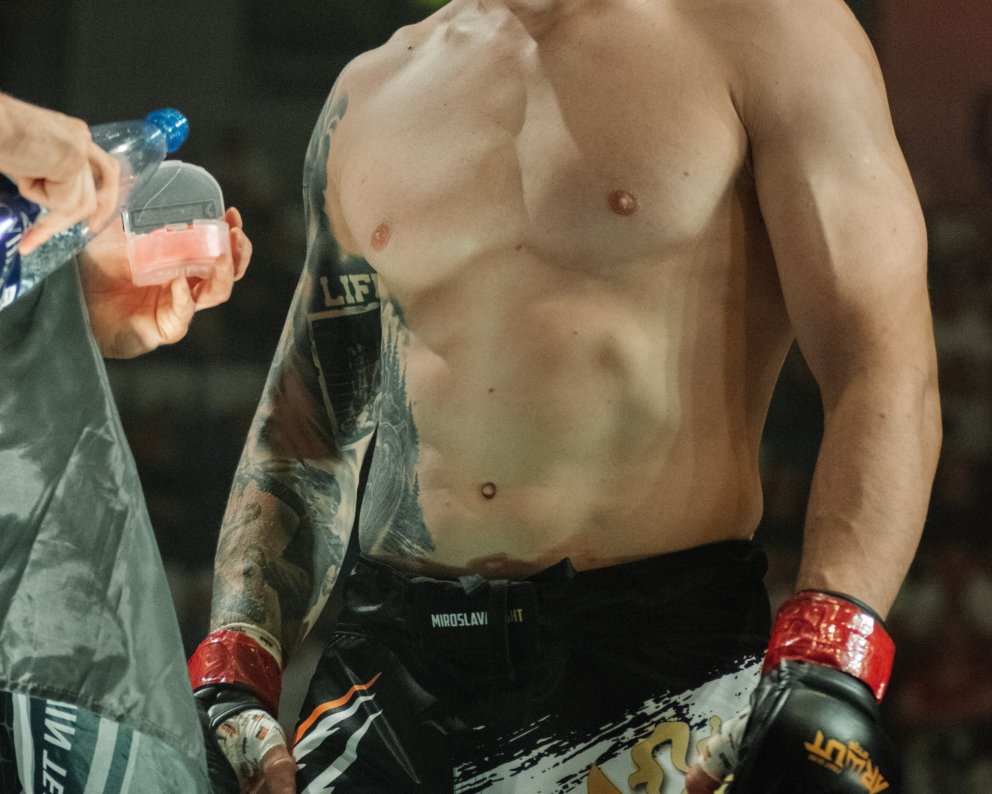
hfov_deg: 15.8
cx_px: 497
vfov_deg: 12.6
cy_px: 294
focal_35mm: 122
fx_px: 3582
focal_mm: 86
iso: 7200
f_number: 4
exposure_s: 1/640
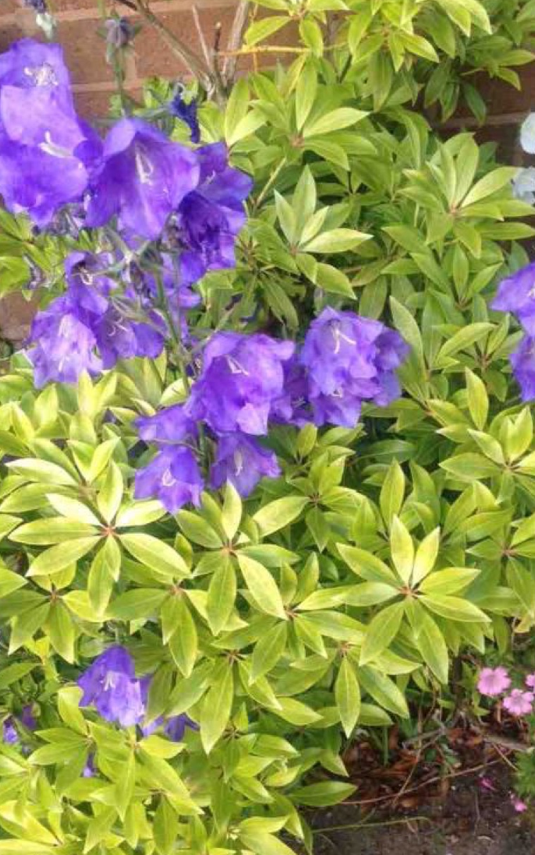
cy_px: 467
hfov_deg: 26.3
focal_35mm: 49
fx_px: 1143
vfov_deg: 41.0
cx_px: 276
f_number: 2.4
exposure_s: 1/155
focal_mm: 4.28
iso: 50
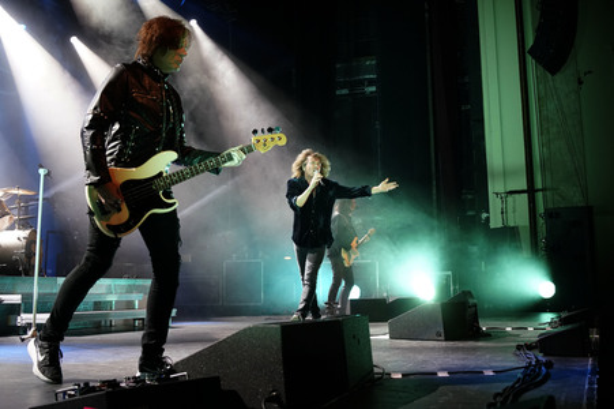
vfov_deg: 41.1
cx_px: 307
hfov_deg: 58.8
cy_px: 204
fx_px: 545
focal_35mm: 32
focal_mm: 32
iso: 2500
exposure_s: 1/320
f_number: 5.6
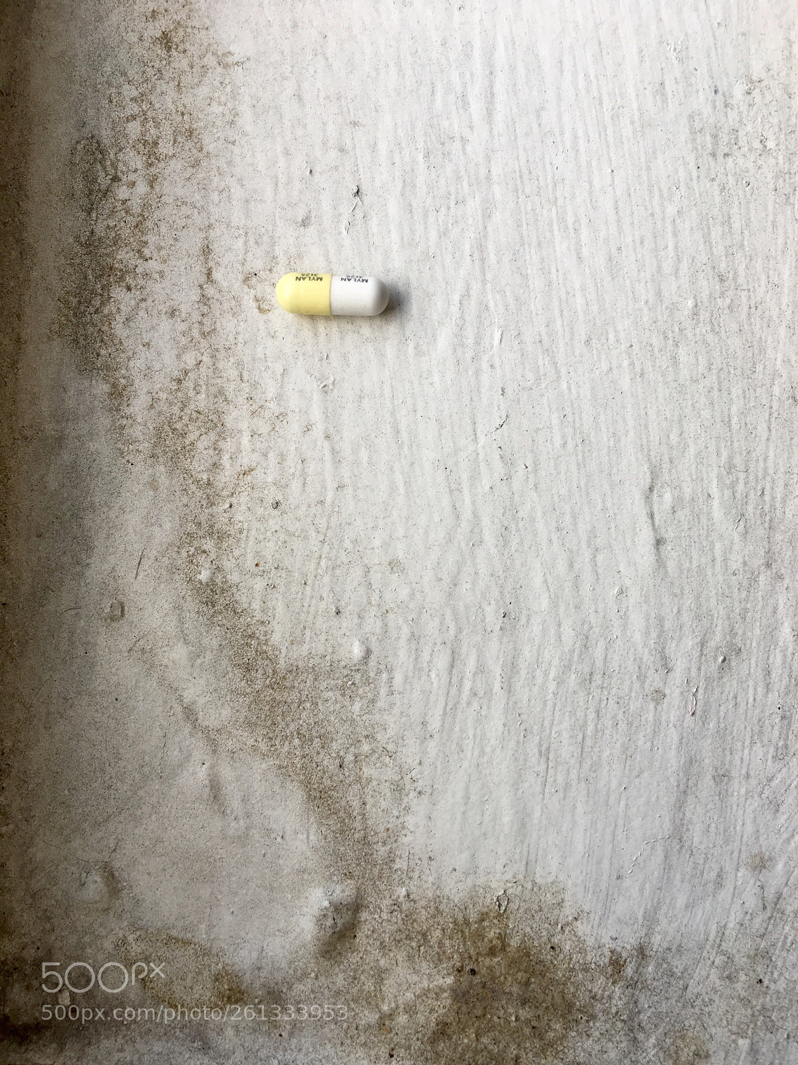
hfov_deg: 48.2
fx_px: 891
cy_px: 532
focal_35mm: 29
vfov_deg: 61.7
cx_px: 399
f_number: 2.2
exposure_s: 1/120
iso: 25
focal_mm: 4.15
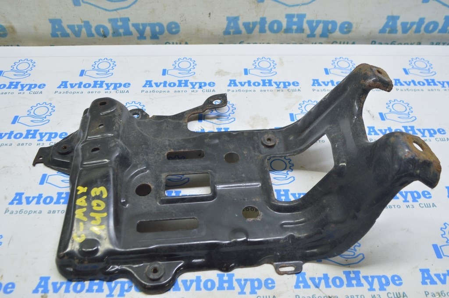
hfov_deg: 57.3
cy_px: 149
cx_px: 224
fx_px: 411
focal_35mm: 33
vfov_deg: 39.9
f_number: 5.6
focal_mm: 22
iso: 400
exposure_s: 1/20
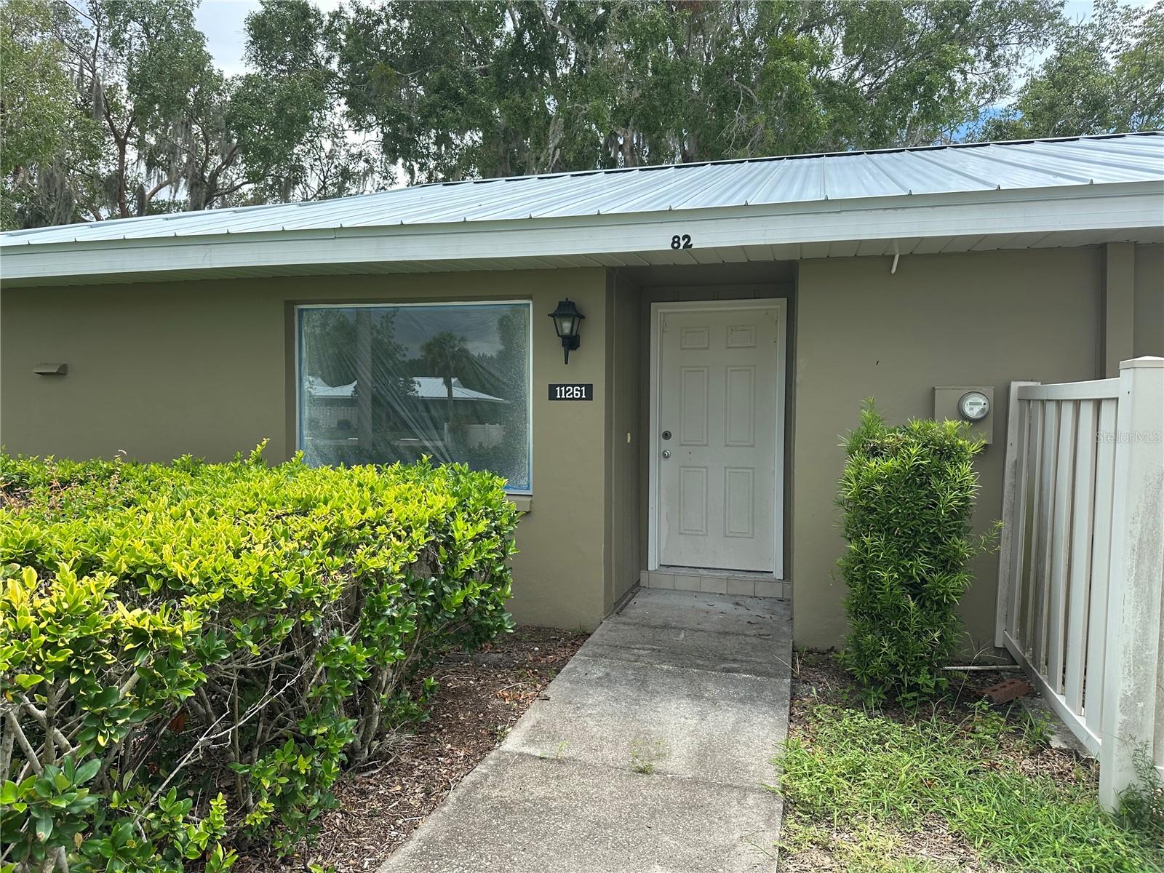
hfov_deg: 71.6
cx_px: 582
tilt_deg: -1.9
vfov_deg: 56.8
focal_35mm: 24
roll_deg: -1.6
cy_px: 436
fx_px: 807
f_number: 1.78
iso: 80
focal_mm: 6.86
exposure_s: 1/1212
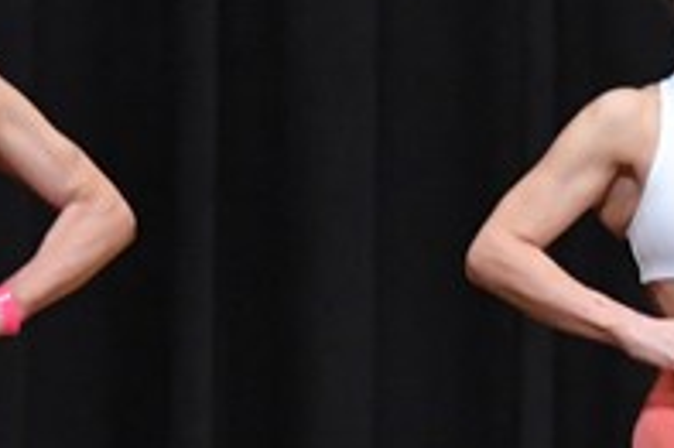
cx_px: 433
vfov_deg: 1.6
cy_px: 465
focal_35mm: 852
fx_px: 15938
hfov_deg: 2.4
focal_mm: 145
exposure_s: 1/400
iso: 8000
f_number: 5.6
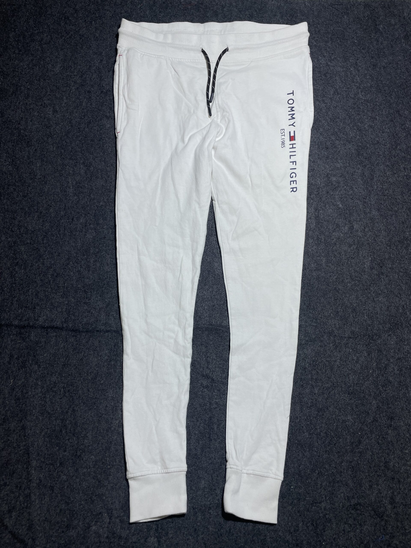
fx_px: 412
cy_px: 274
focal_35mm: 26
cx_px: 206
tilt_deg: -51.8
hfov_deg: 53.1
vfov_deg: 67.3
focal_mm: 4.2
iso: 32
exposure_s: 1/102
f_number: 1.6
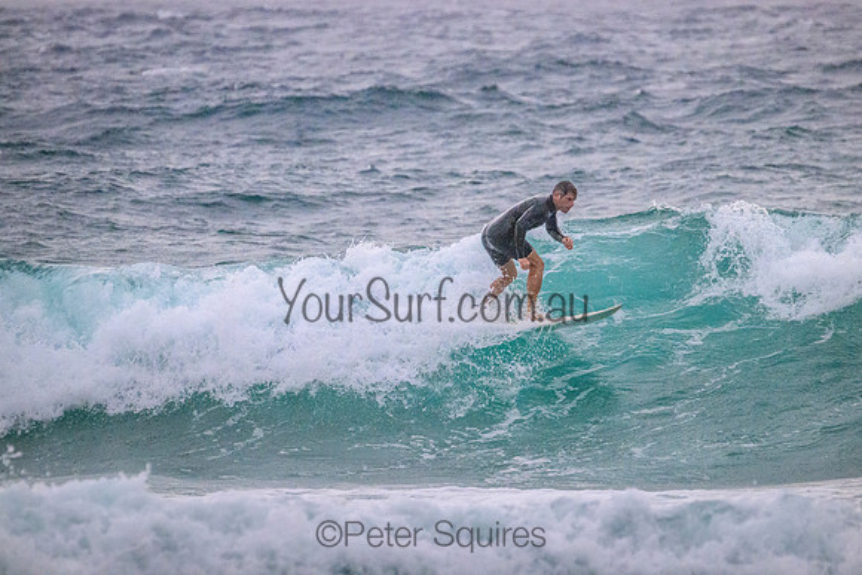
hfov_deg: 3.2
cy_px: 270
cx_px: 460
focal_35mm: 642
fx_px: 15384
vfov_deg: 2.1
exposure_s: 1/2000
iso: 8000
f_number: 11
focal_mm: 600
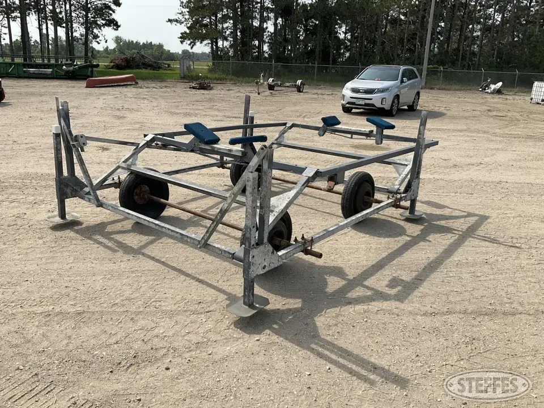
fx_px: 456
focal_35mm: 29
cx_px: 272
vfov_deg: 48.2
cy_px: 204
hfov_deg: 61.7
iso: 25
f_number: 1.8
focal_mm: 3
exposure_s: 1/1786
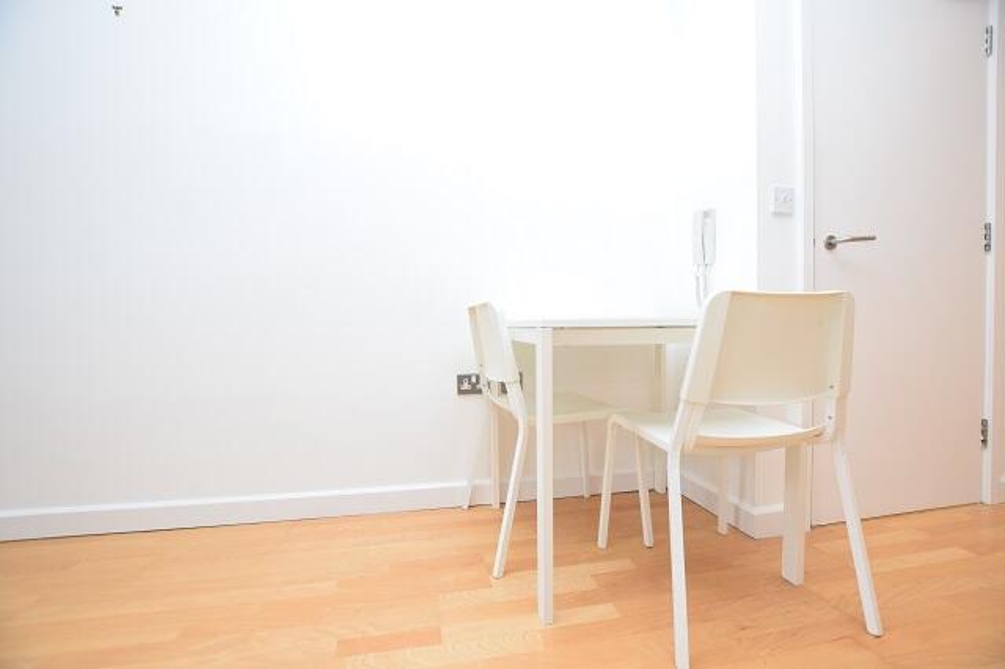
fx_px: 419
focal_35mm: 15
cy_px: 334
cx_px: 502
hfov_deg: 100.4
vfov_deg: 77.3
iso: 800
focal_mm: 10
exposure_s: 1/80
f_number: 4.5
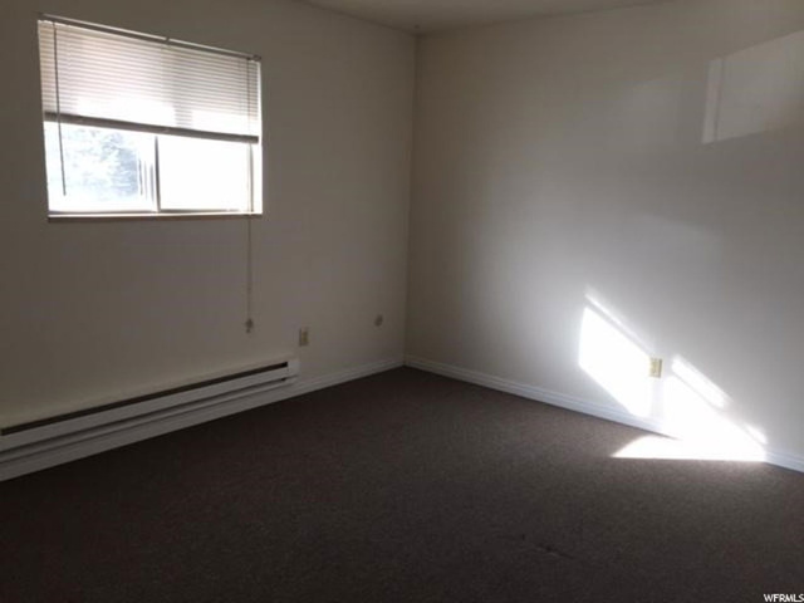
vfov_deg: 48.2
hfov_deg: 61.7
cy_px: 302
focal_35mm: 29
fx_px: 674
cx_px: 402
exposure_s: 1/60
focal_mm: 4.15
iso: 32
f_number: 2.2
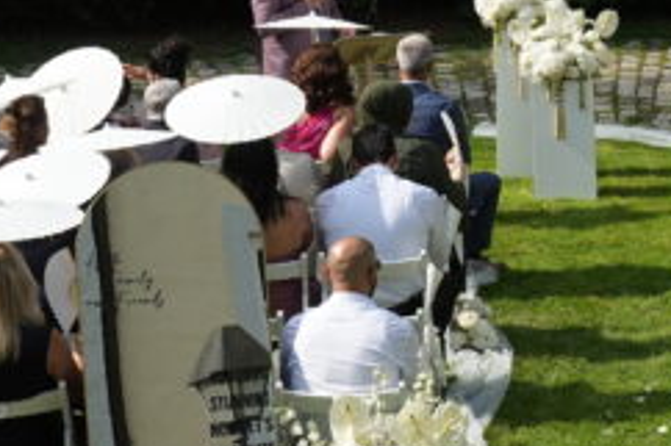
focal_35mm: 178
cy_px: -76
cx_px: 843
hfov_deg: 11.3
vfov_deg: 7.6
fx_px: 3315
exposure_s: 1/800
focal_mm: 42
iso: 200
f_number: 5.6
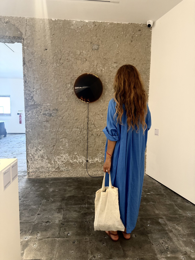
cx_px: 98
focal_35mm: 24
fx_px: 180
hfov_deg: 56.8
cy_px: 130
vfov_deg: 71.6
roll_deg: +0.0
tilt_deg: -6.0
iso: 200
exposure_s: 1/97
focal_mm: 6.76
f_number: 1.78
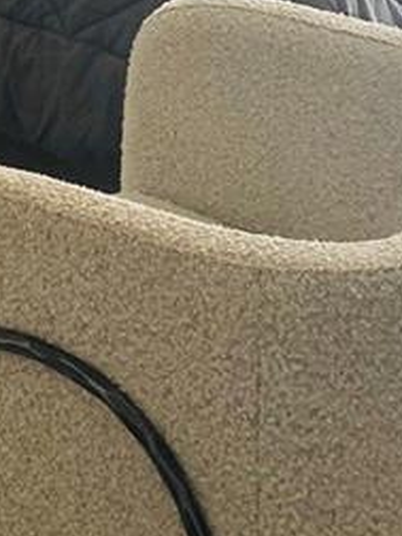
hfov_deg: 11.4
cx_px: -228
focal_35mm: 124
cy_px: -513
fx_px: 1920
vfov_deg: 13.7
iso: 80
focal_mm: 4.25
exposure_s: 1/121
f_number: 1.8
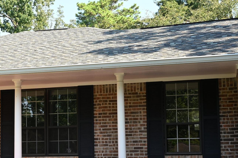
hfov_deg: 28.7
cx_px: 82
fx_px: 463
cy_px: 111
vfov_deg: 19.4
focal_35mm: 70
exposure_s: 1/125
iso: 400
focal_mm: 44
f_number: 11
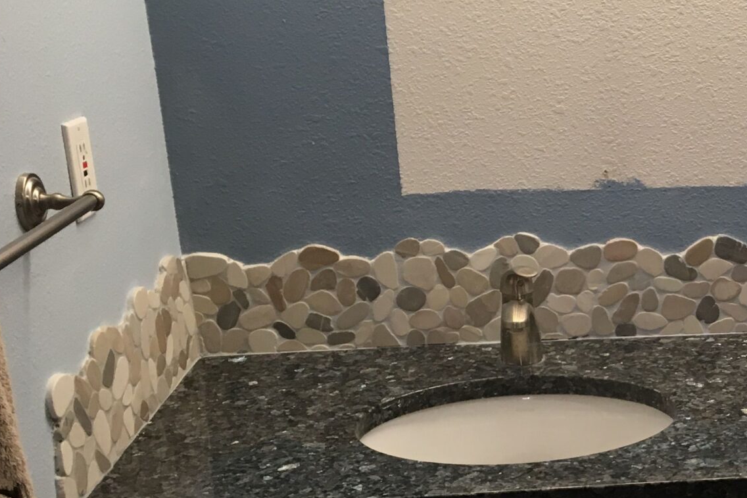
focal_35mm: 68
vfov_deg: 19.9
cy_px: 368
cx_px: 790
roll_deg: -0.1
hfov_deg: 27.5
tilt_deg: -19.0
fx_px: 1411
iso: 64
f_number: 2.2
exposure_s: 1/30
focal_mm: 4.15
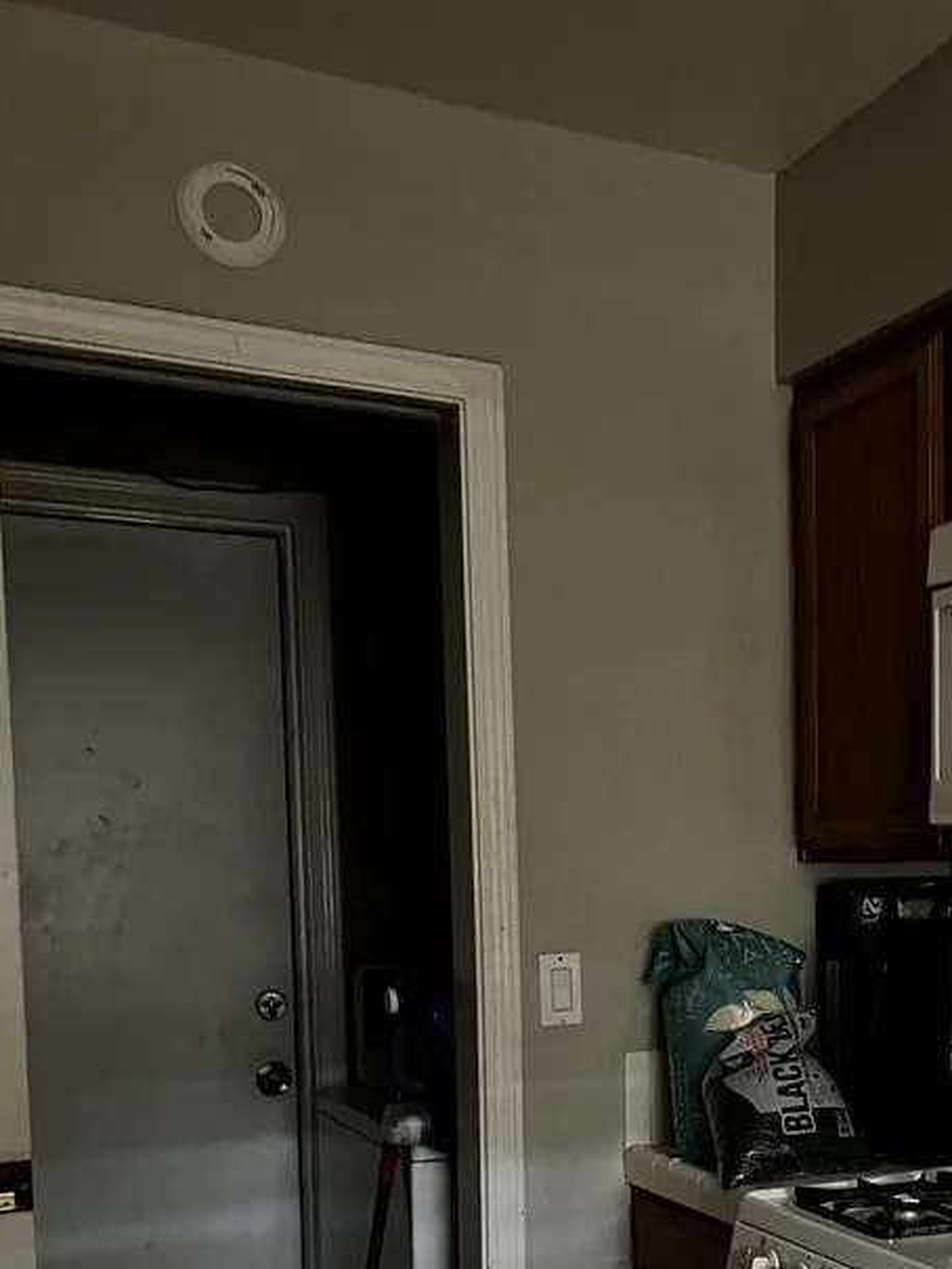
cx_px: 770
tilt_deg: -2.6
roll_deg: +0.3
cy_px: 1003
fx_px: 1613
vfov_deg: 41.2
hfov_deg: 32.0
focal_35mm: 44
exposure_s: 1/24
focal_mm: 5.7
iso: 800
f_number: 1.5
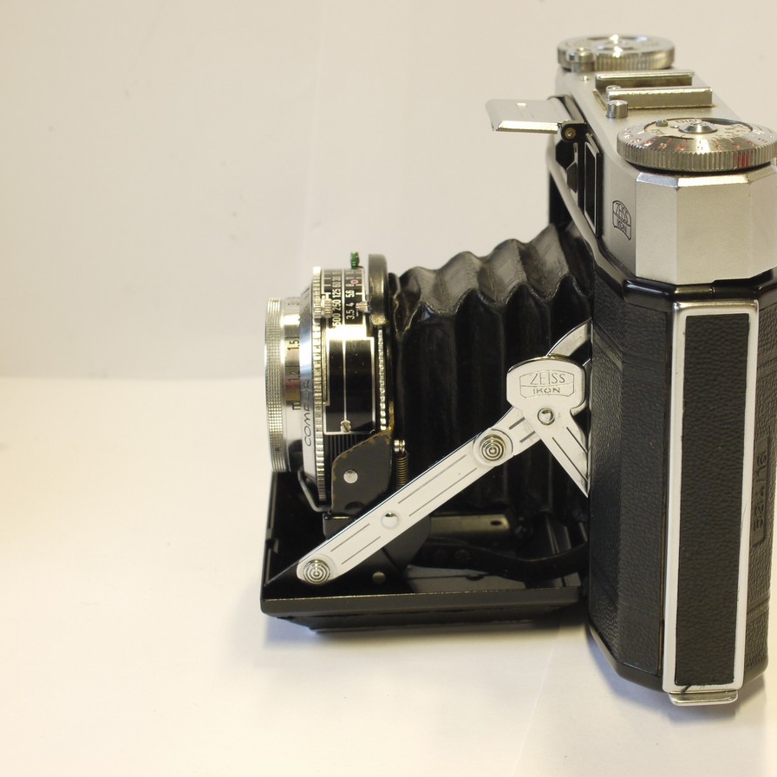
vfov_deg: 24.3
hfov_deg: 24.2
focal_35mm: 71
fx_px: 1803
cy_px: 388
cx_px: 508
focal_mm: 30
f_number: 9
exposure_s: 1/10
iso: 400
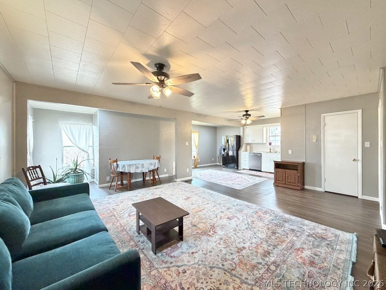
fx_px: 156
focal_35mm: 14
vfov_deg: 85.7
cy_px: 145
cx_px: 193
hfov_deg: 102.1
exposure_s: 1/60
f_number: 2.2
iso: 500
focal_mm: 2.22
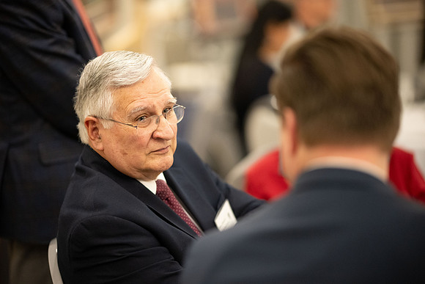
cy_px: 142
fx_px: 1240
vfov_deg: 13.0
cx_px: 212
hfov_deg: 19.5
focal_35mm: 105
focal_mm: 105
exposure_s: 1/160
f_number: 1.4
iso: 3200
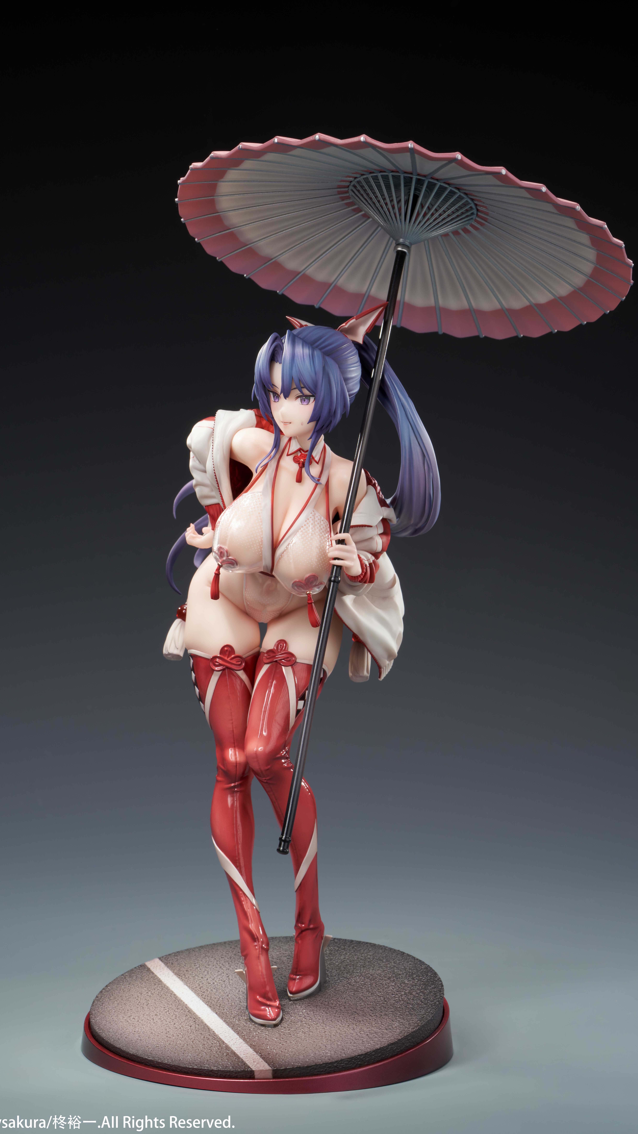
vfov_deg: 22.5
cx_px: 313
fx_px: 2857
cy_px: 567
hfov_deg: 12.7
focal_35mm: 95
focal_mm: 90
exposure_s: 1/15
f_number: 16
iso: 125
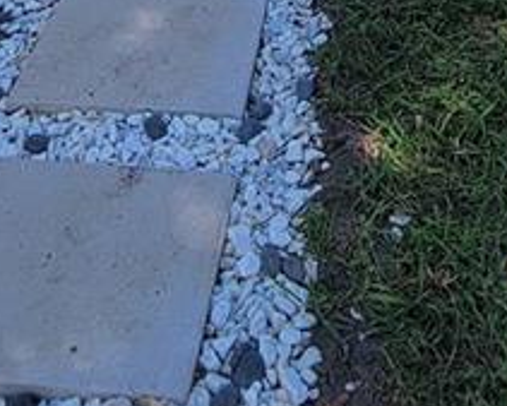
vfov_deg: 17.1
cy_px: -344
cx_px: 351
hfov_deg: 26.2
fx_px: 1081
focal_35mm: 72
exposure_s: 1/1418
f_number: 2.2
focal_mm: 2.2
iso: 50
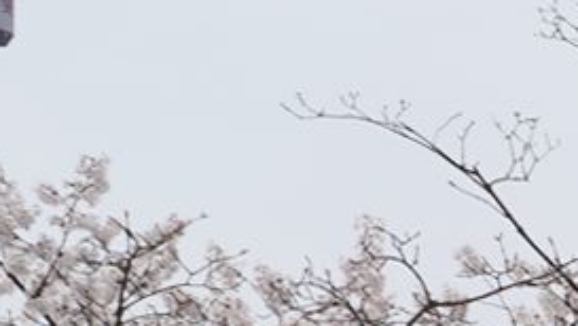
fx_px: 2822
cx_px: 1736
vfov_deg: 6.3
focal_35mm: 184
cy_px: 817
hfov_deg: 9.3
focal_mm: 24
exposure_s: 1/100
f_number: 18
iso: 100
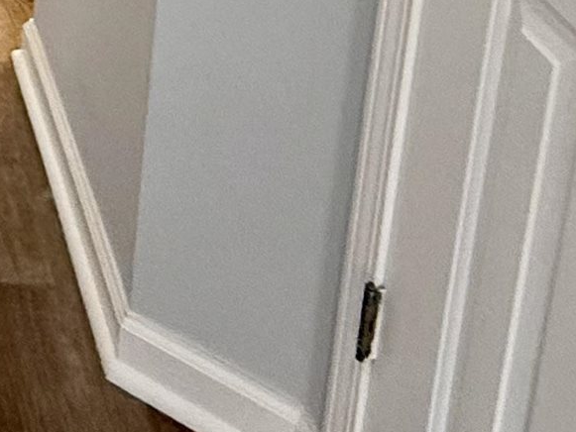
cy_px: -433
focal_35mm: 74
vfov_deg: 15.7
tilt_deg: -11.7
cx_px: -10
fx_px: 1232
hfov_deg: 25.0
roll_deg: -3.5
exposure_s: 1/120
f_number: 2.2
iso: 250
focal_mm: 2.22
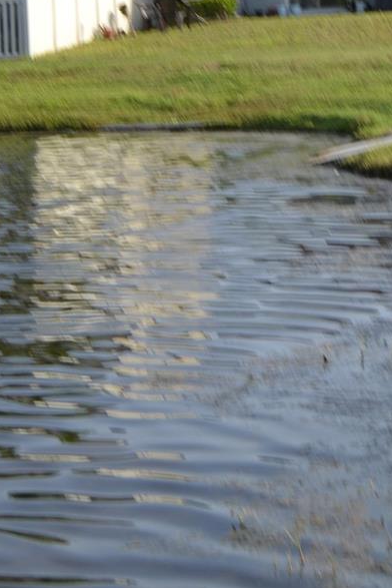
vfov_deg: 18.9
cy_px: 91
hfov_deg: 12.7
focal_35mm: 107
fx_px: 1750
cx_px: 348
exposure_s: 1/160
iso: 100
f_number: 8
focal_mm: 35
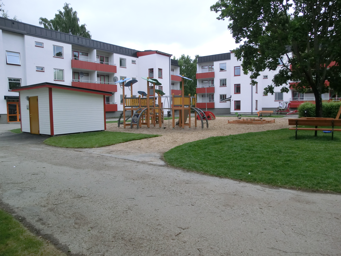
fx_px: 236
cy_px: 128
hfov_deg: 71.6
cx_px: 170
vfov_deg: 56.8
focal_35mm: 24
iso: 80
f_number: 3
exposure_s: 1/320
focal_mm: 4.24
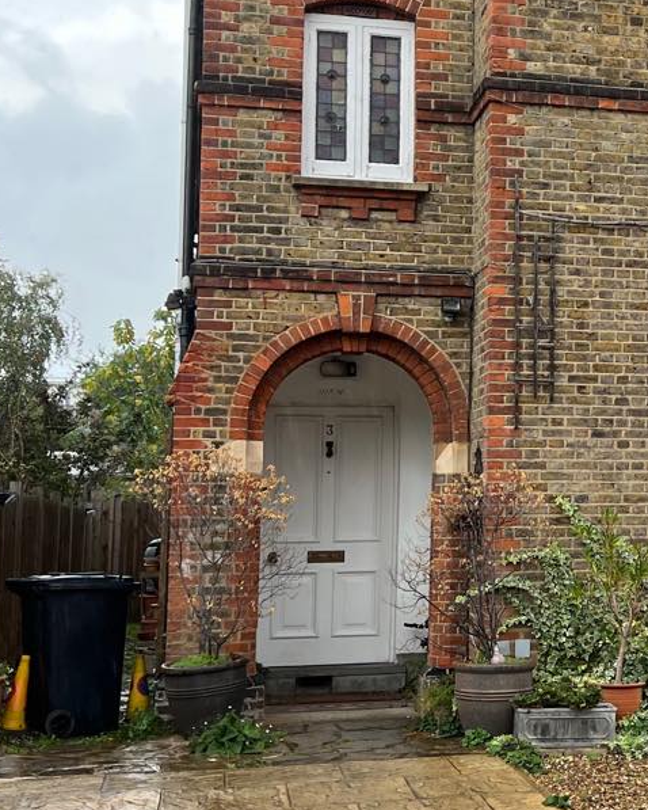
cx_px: 678
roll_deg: +0.9
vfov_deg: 27.8
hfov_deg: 21.5
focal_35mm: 68
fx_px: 1629
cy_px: 330
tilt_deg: +5.9
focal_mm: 5.7
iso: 40
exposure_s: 1/197
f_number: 1.5
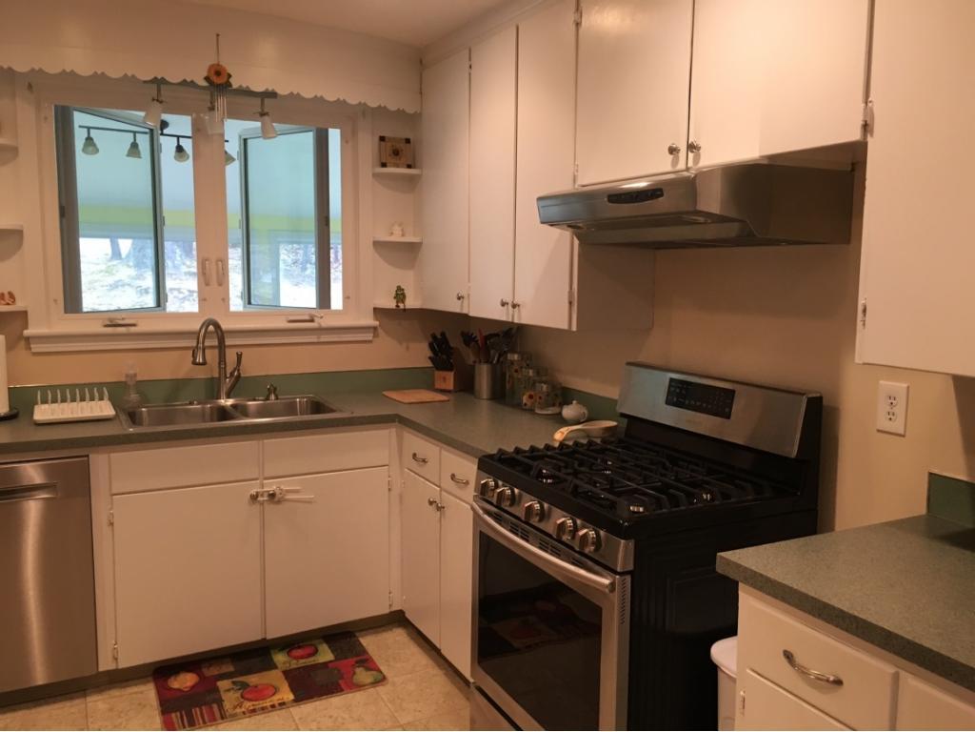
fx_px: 817
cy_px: 366
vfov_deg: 48.2
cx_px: 488
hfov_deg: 61.7
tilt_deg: -7.4
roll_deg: -0.7
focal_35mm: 29
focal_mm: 4.15
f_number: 2.2
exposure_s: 1/30
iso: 80
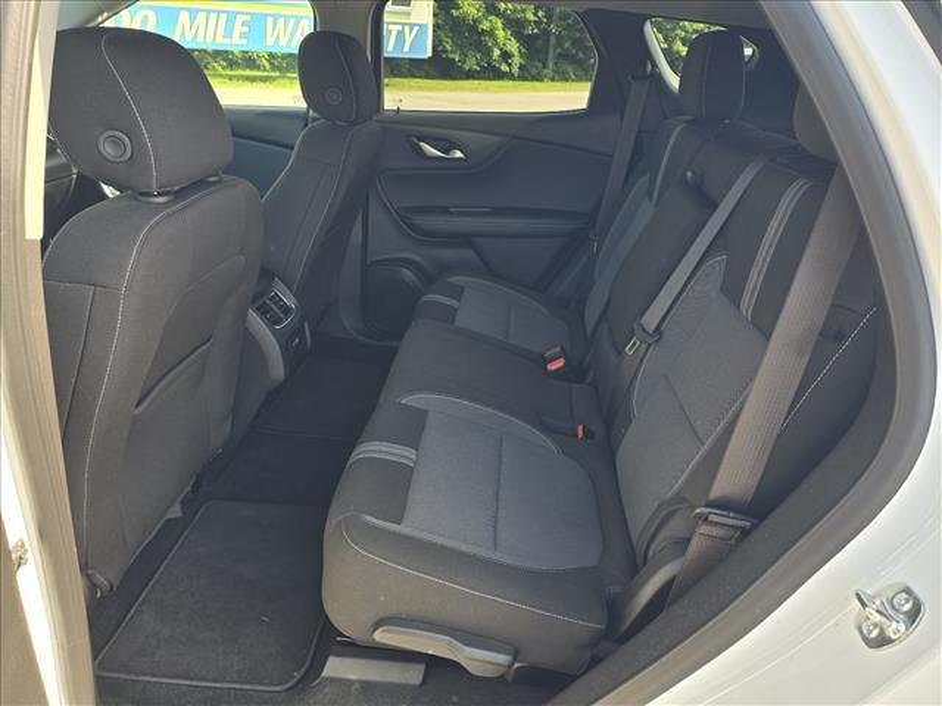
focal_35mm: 23
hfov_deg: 73.9
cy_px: 353
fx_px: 626
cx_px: 471
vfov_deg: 58.9
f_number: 1.7
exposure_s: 1/182
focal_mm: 6.3
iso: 40
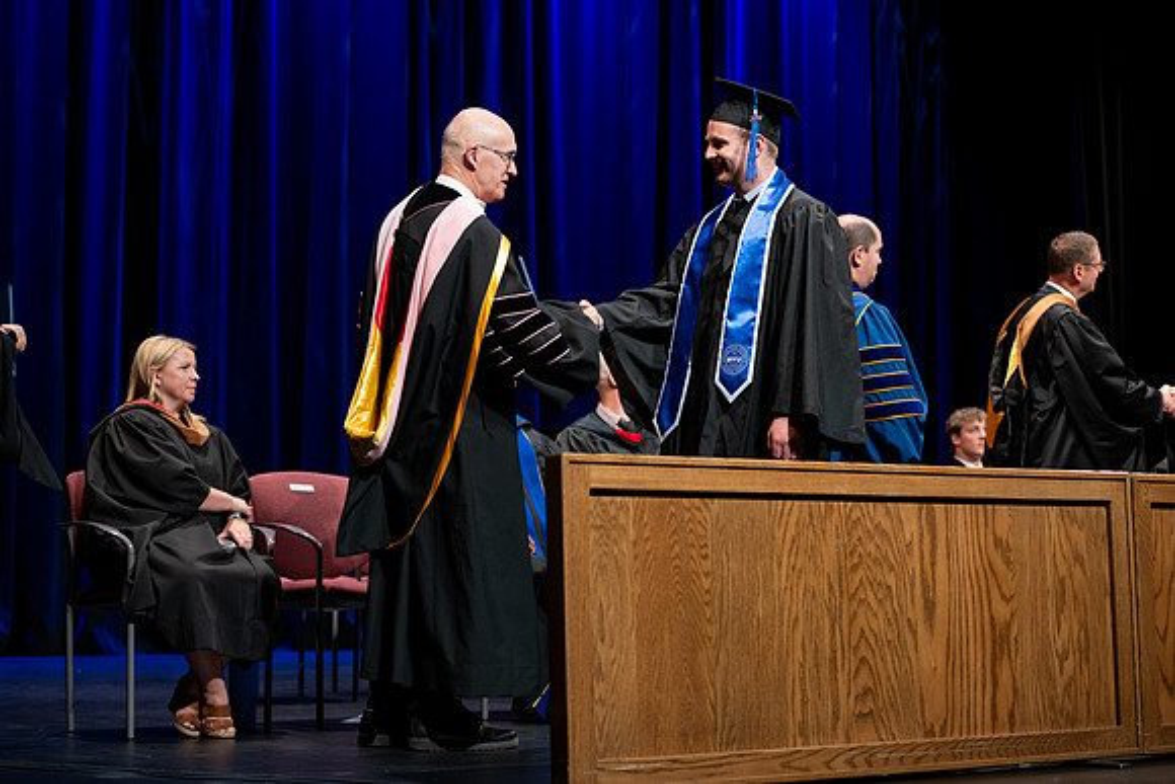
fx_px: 2285
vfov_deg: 19.5
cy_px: 392
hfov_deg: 28.8
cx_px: 588
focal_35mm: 70
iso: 500
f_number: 2.8
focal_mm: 70
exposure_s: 1/250
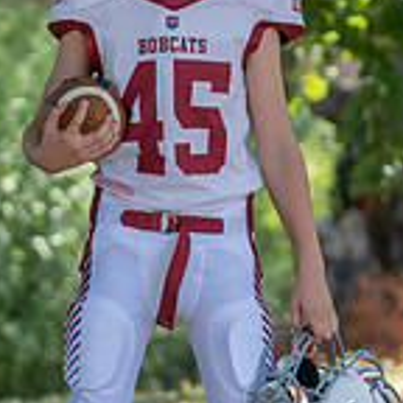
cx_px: 185
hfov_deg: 6.7
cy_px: 259
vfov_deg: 6.7
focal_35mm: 263
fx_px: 3464
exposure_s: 1/320
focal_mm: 77
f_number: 2.8
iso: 160
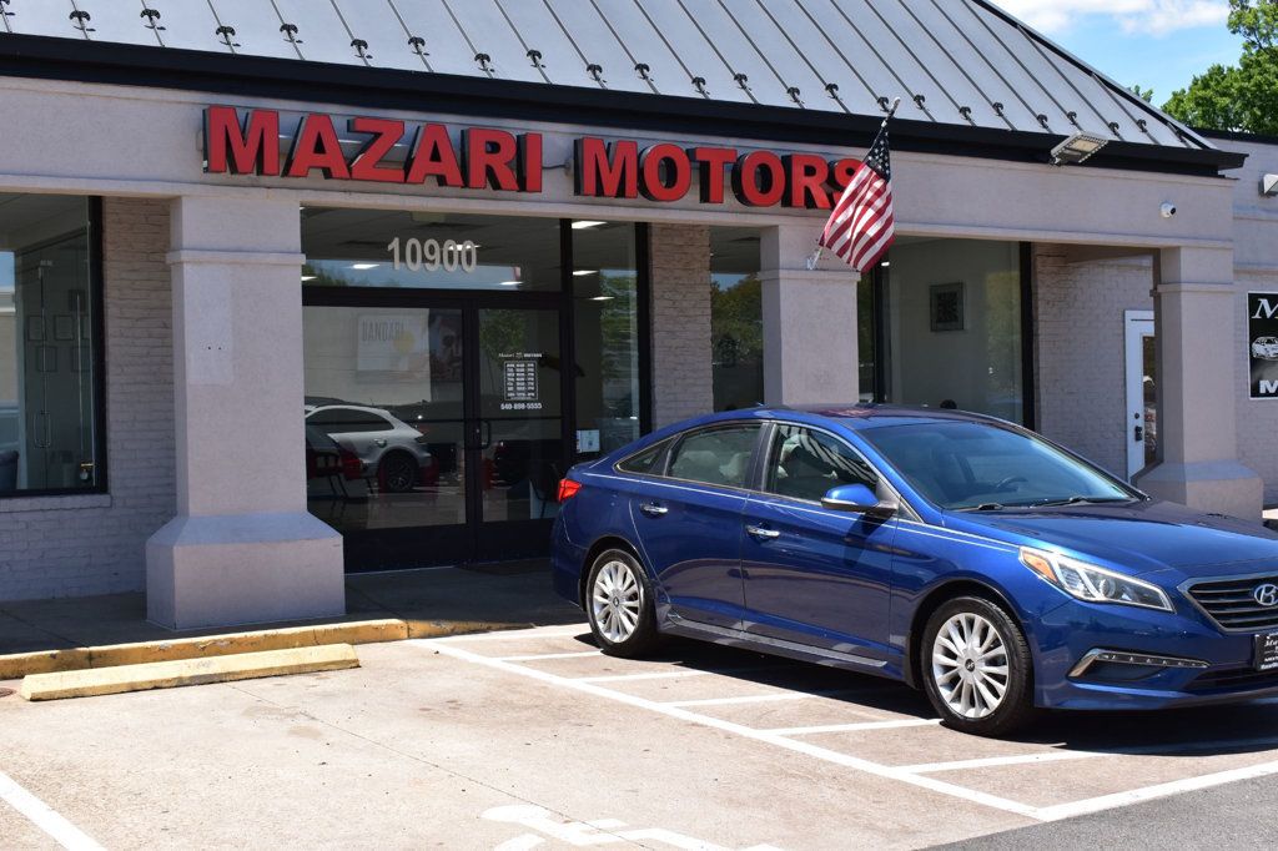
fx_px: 1703
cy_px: 426
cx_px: 639
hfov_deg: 41.1
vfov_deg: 28.1
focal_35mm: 48
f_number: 11
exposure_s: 1/400
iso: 400
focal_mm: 32
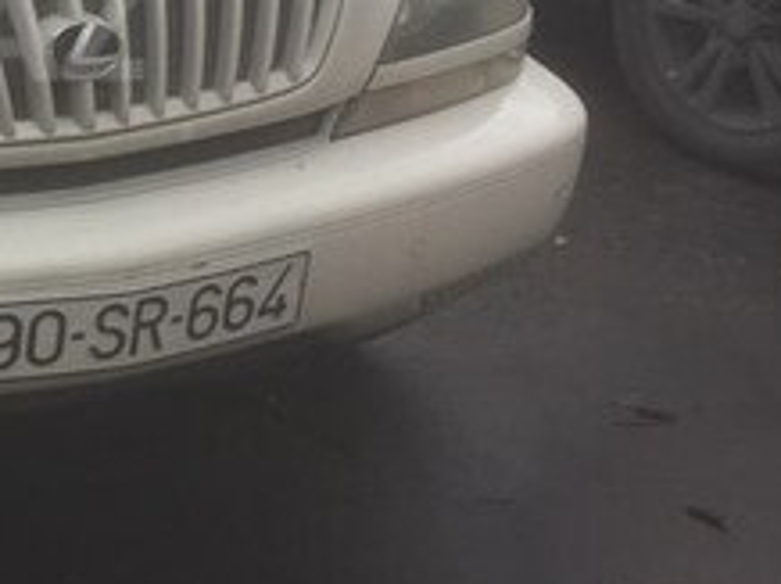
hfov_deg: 20.4
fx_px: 1983
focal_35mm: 88
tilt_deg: -13.4
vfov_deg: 16.5
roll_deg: -0.3
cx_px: -222
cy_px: 27
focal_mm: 4.15
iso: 32
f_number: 2.2
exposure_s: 1/1236
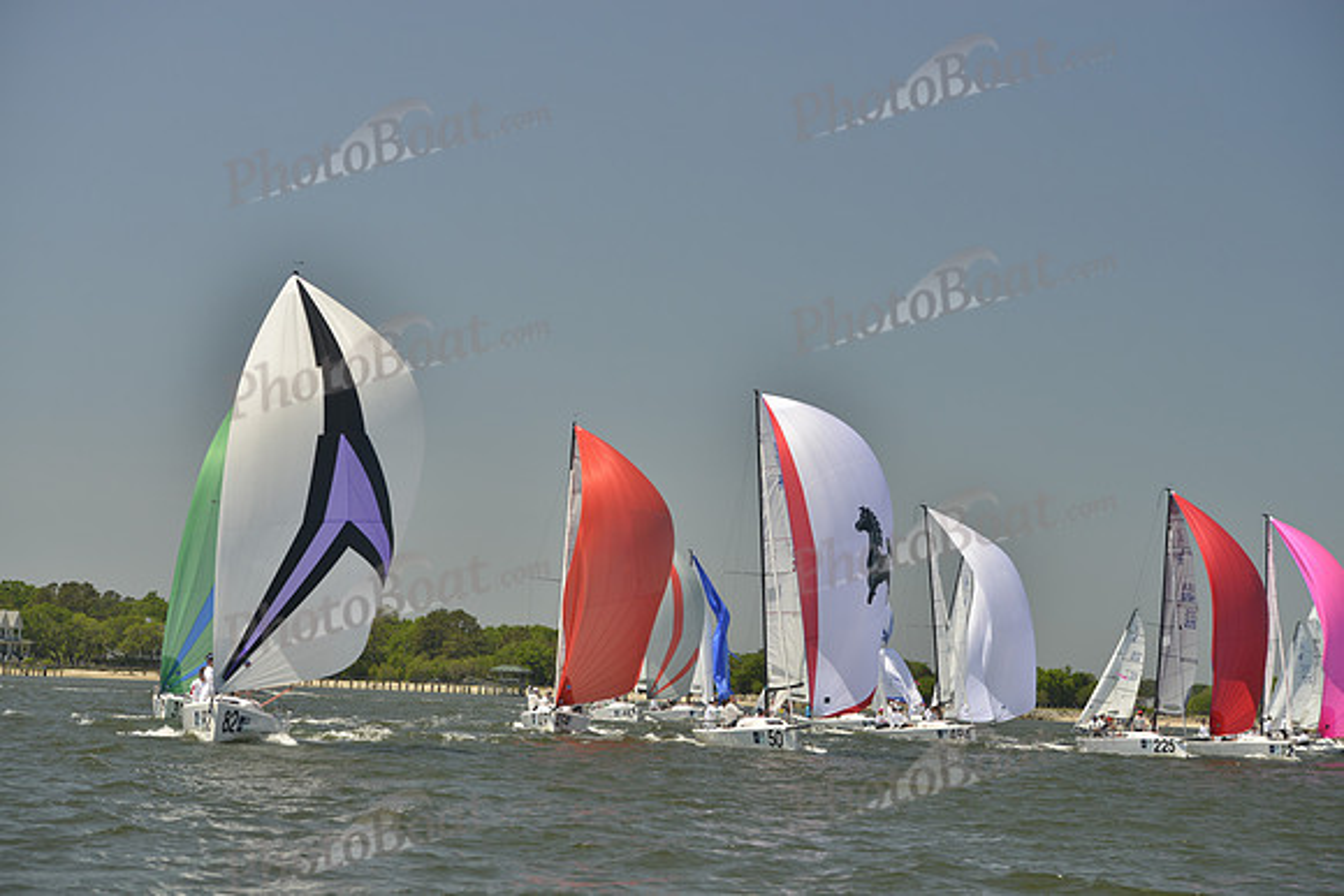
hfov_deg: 20.8
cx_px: 672
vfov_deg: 14.0
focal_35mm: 98
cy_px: 448
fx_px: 3659
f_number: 6.3
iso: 280
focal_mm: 98
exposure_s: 1/1000
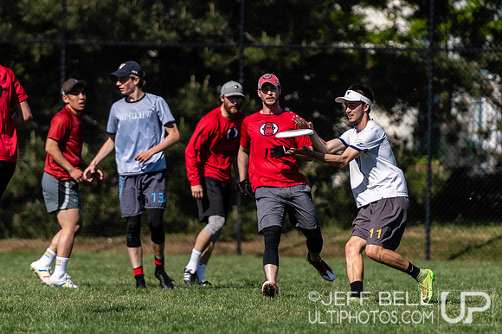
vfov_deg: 2.6
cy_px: 199
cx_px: 277
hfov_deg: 3.9
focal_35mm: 526
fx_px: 7334
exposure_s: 1/3200
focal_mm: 200
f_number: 2.8
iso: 100
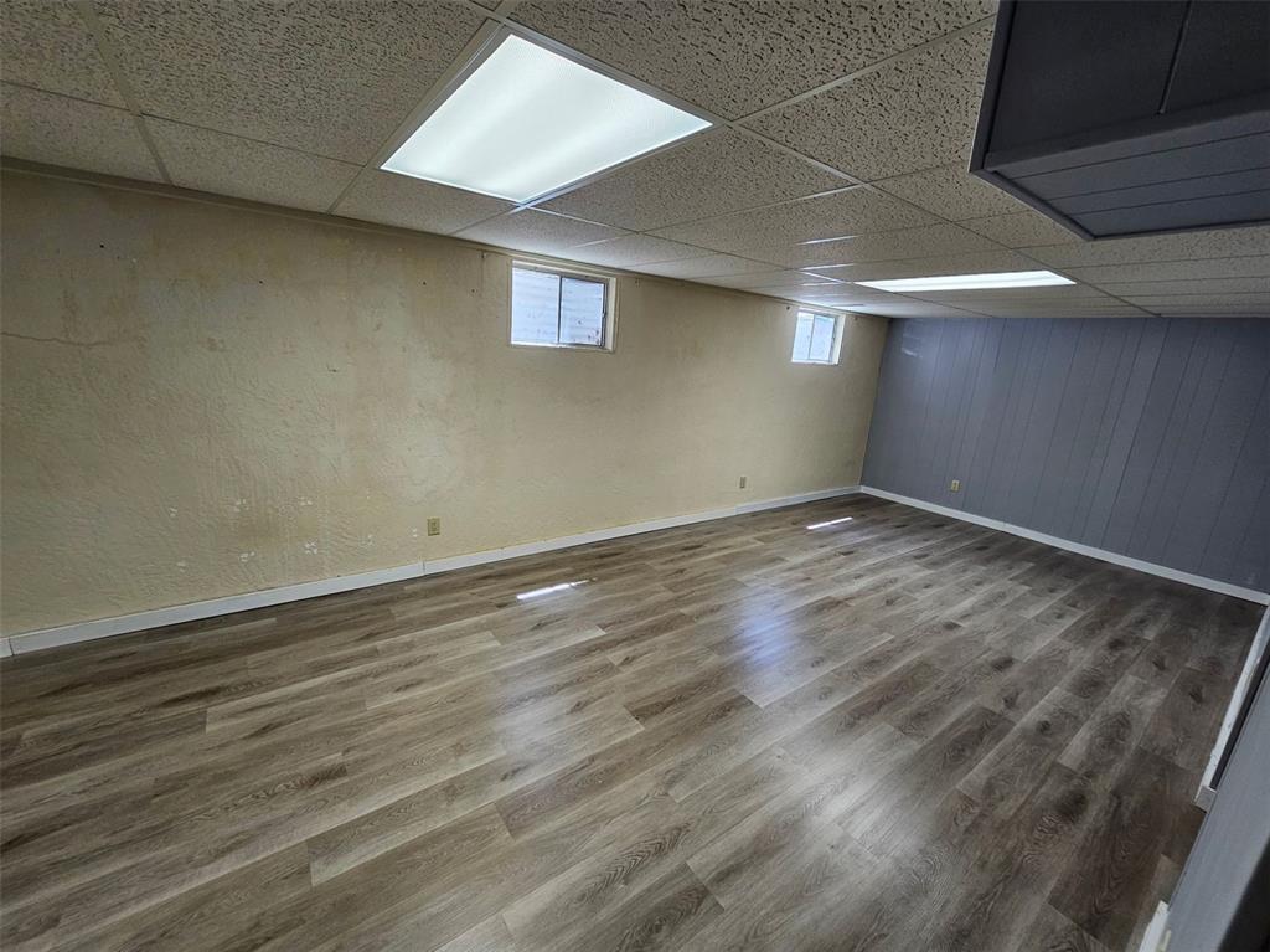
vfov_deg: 89.9
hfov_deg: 106.2
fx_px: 477
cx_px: 635
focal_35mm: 13
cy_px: 476
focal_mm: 2.2
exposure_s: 1/60
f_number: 2.2
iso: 100
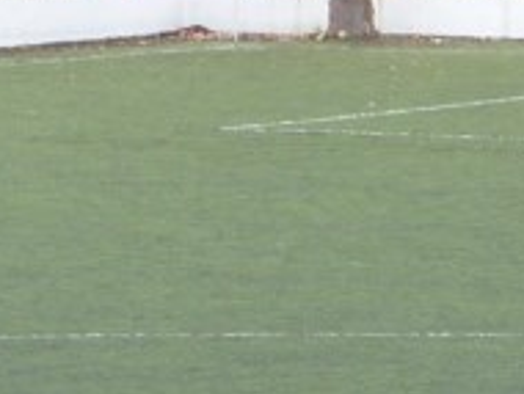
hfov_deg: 3.4
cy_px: 752
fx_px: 8882
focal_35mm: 586
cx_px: 805
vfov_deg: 2.5
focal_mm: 19.7
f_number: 4
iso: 100
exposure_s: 1/200
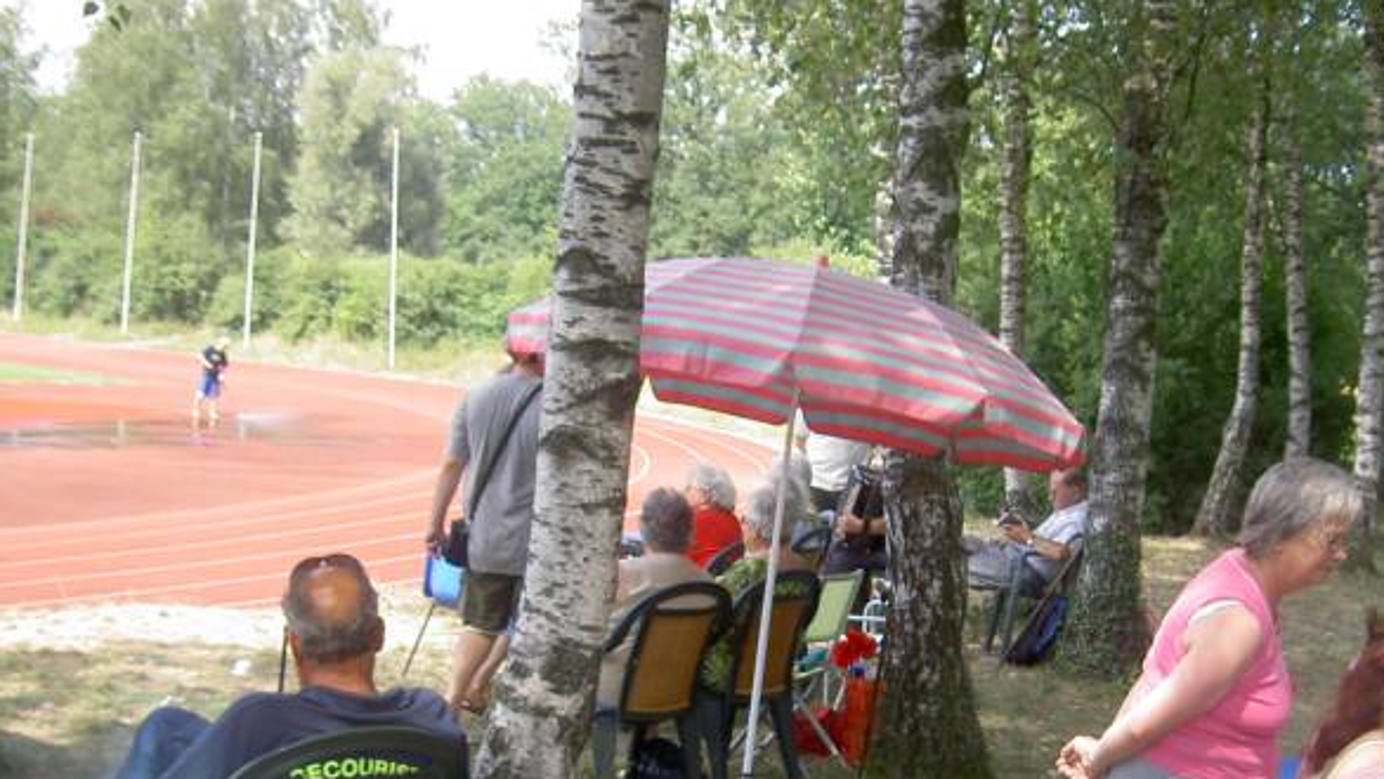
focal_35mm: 58
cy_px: 663
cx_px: 735
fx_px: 2129
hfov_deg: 36.0
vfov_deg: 20.4
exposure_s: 1/250
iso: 100
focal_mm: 8
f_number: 2.8
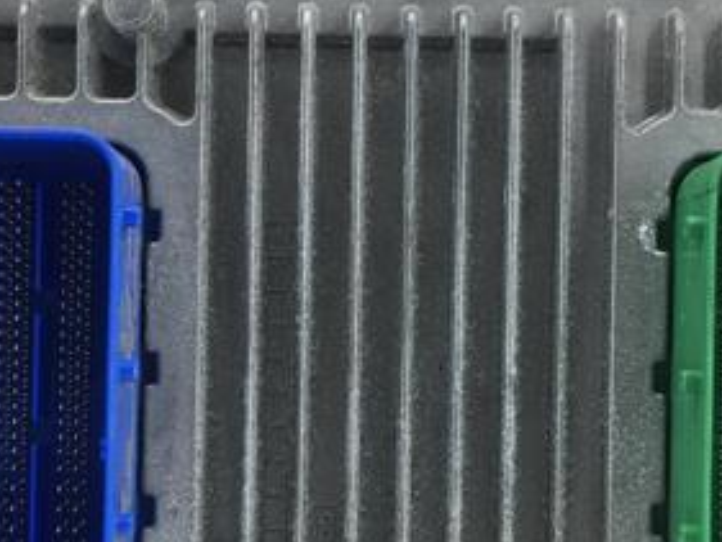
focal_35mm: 66
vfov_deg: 22.2
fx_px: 1377
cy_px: 347
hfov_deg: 29.4
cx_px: 378
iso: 25
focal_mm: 4.15
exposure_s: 1/100
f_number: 2.2
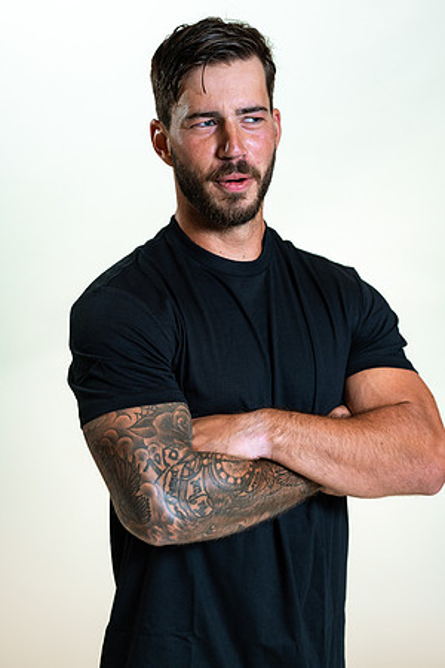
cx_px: 222
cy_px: 334
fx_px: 1576
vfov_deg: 23.9
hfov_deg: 16.1
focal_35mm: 85
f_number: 4
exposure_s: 1/160
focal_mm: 85
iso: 320
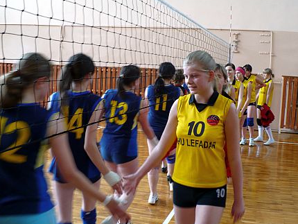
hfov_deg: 43.7
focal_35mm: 43
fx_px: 370
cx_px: 168
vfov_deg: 33.6
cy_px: 109
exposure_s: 1/30
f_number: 2.8
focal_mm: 6.1
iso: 100
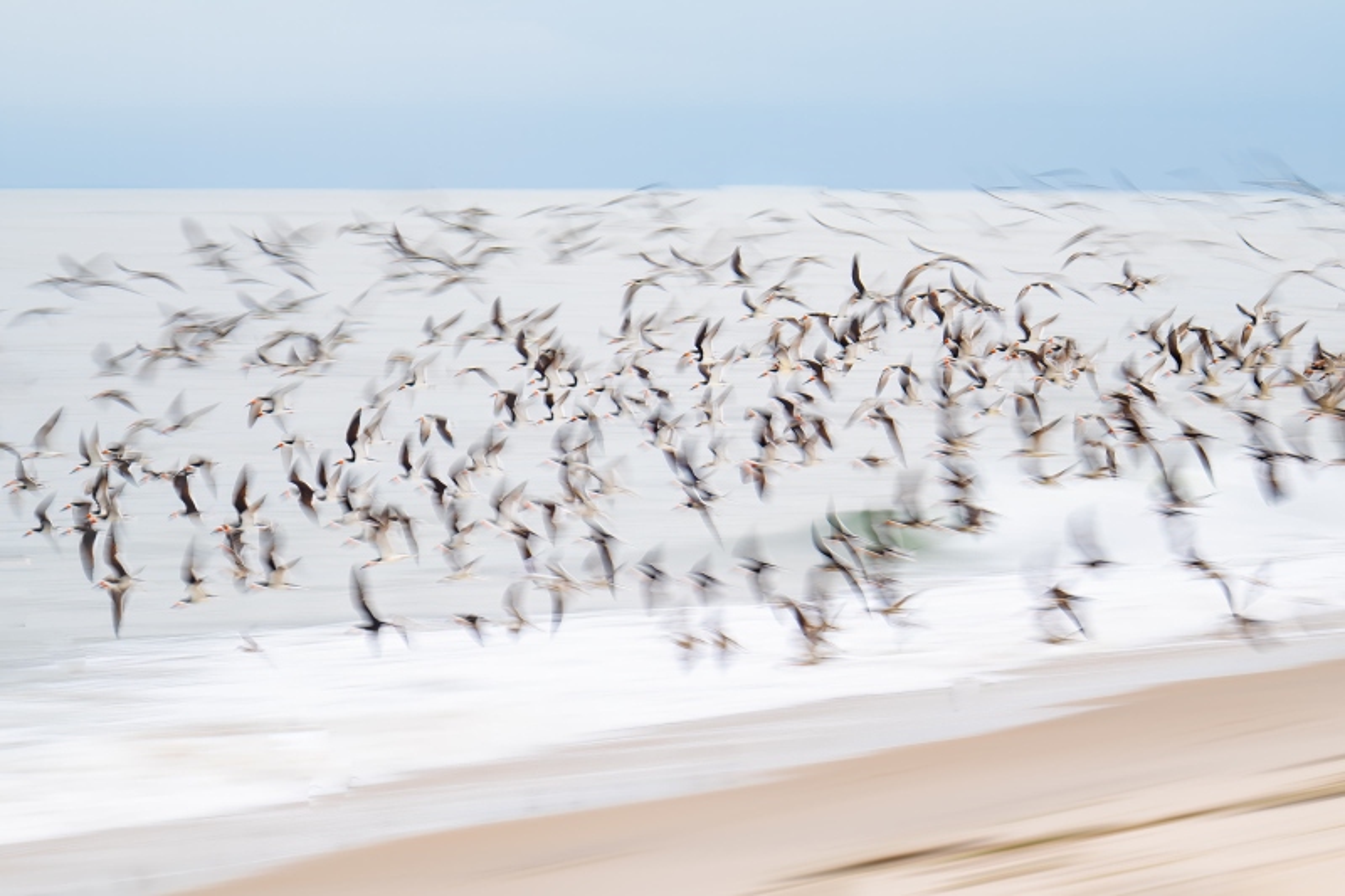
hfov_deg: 7.8
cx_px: 672
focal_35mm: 264
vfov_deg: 5.2
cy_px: 448
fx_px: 9861
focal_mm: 176
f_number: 6.3
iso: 100
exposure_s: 1/20
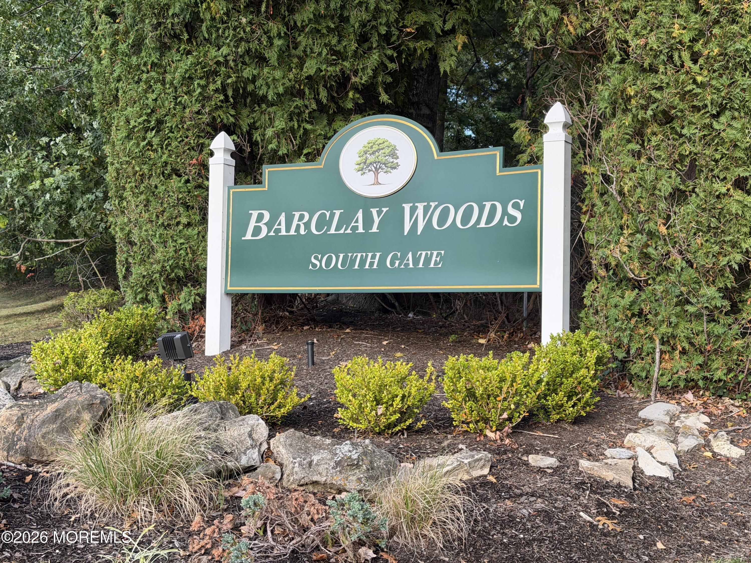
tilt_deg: +2.4
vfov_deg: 30.3
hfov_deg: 39.7
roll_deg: +0.1
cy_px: 282
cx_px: 376
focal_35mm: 48
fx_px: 1041
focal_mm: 6.76
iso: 64
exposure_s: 1/420
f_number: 1.78
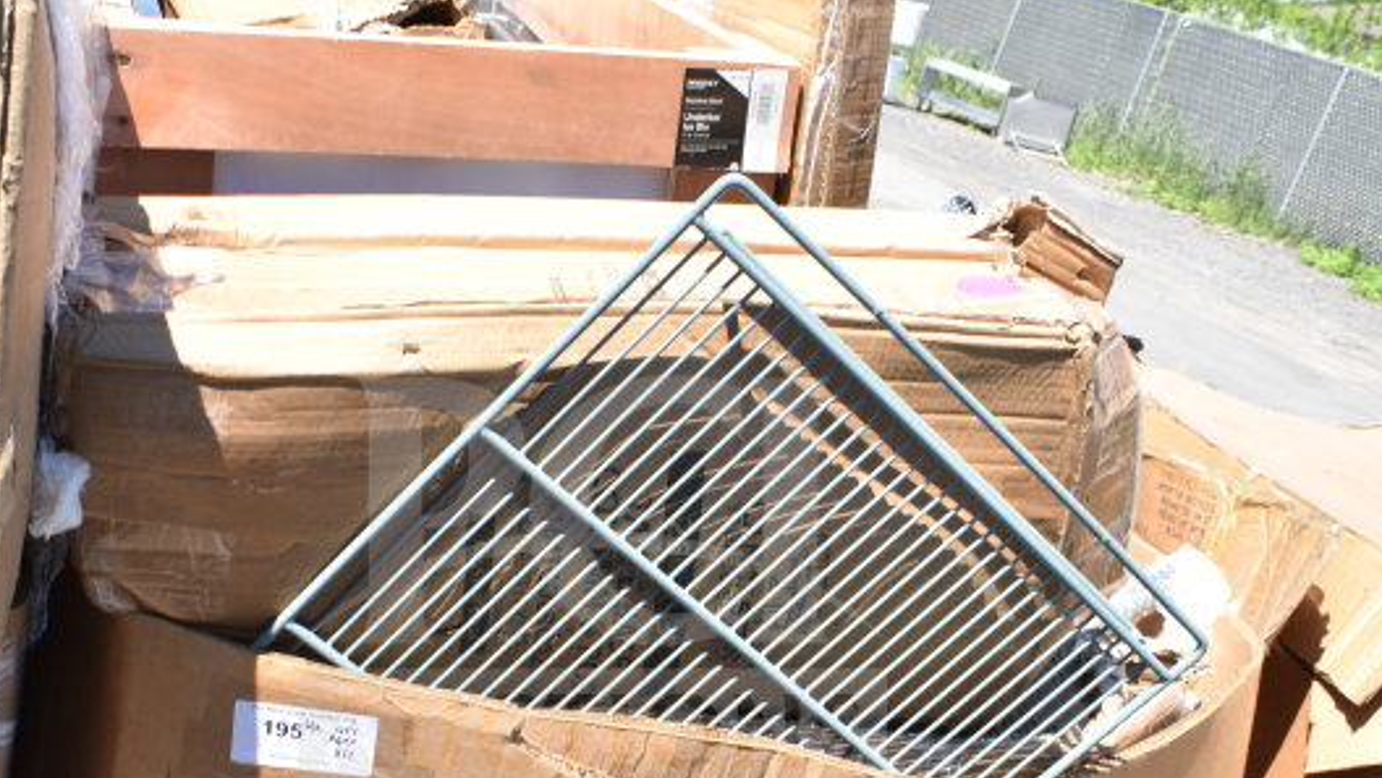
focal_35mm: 49
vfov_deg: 24.2
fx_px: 1796
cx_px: 592
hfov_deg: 42.0
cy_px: 585
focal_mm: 18
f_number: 7.1
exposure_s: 1/200
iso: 200
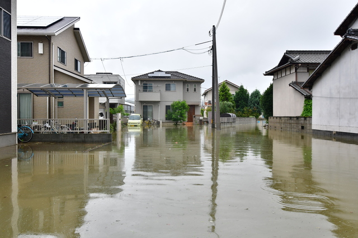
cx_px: 179
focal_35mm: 30
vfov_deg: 43.6
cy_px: 119
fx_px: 298
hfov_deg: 62.0
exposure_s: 1/320
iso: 320
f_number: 8
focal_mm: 20
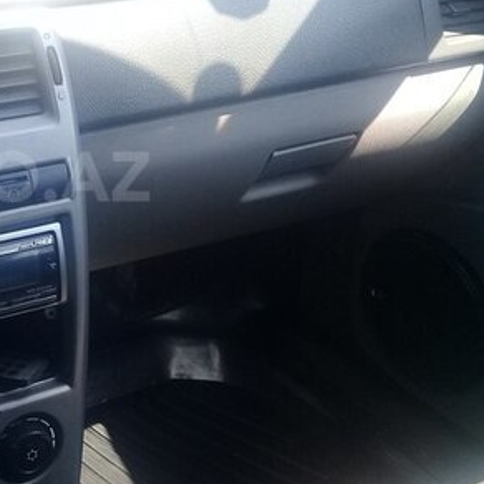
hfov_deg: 26.0
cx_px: -20
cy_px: 177
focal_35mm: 62
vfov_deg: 27.6
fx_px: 981
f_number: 2.2
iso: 50
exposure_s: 1/122
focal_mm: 3.3
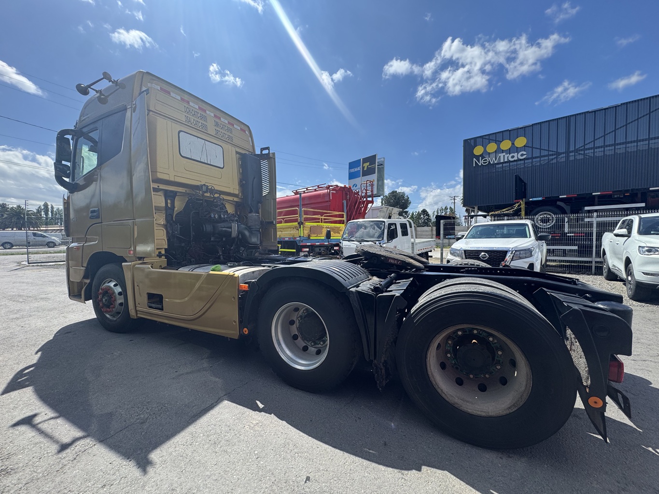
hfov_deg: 102.1
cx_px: 330
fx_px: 267
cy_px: 247
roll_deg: +1.0
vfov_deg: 85.7
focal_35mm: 14
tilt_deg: -1.7
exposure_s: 1/1567
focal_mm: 2.22
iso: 50
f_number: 2.2
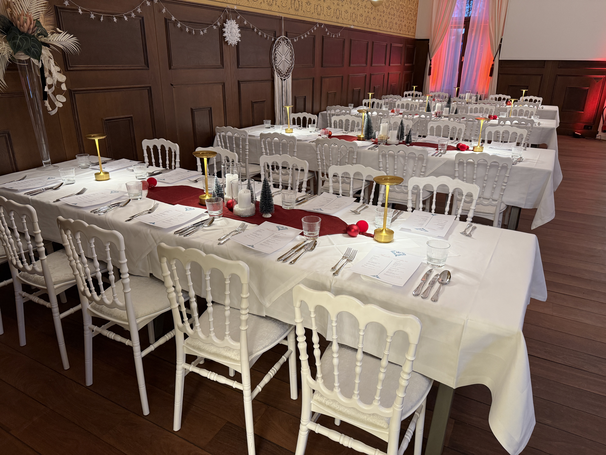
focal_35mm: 24
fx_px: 420
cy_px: 228
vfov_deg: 56.8
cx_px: 303
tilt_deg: -21.1
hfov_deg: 71.6
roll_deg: -0.9
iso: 160
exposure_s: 1/50
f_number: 1.78
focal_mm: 6.76
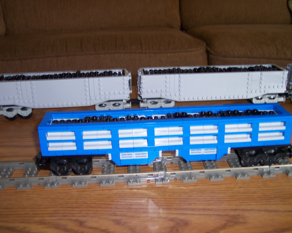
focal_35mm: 40
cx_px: 153
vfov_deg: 37.3
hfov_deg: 45.8
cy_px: 117
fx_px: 346
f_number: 2.8
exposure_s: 1/30
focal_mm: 8
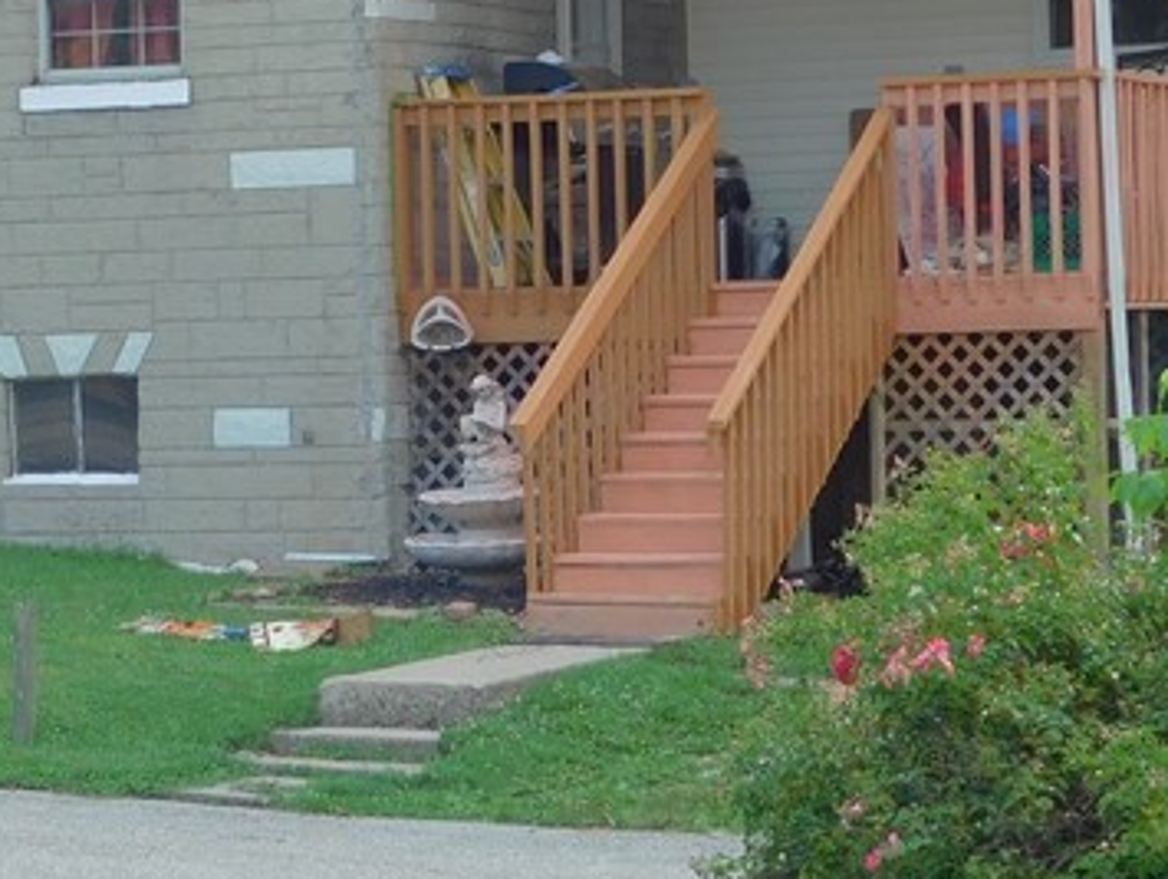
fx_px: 5742
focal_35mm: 170
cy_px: 161
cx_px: 138
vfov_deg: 8.7
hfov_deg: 11.5
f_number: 4
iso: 125
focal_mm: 10.4
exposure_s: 1/250
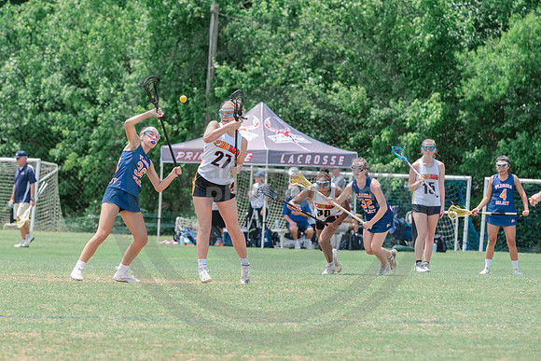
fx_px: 4615
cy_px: 206
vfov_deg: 4.5
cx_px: 169
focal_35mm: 307
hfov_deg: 6.7
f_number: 5
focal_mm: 200
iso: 400
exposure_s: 1/1600
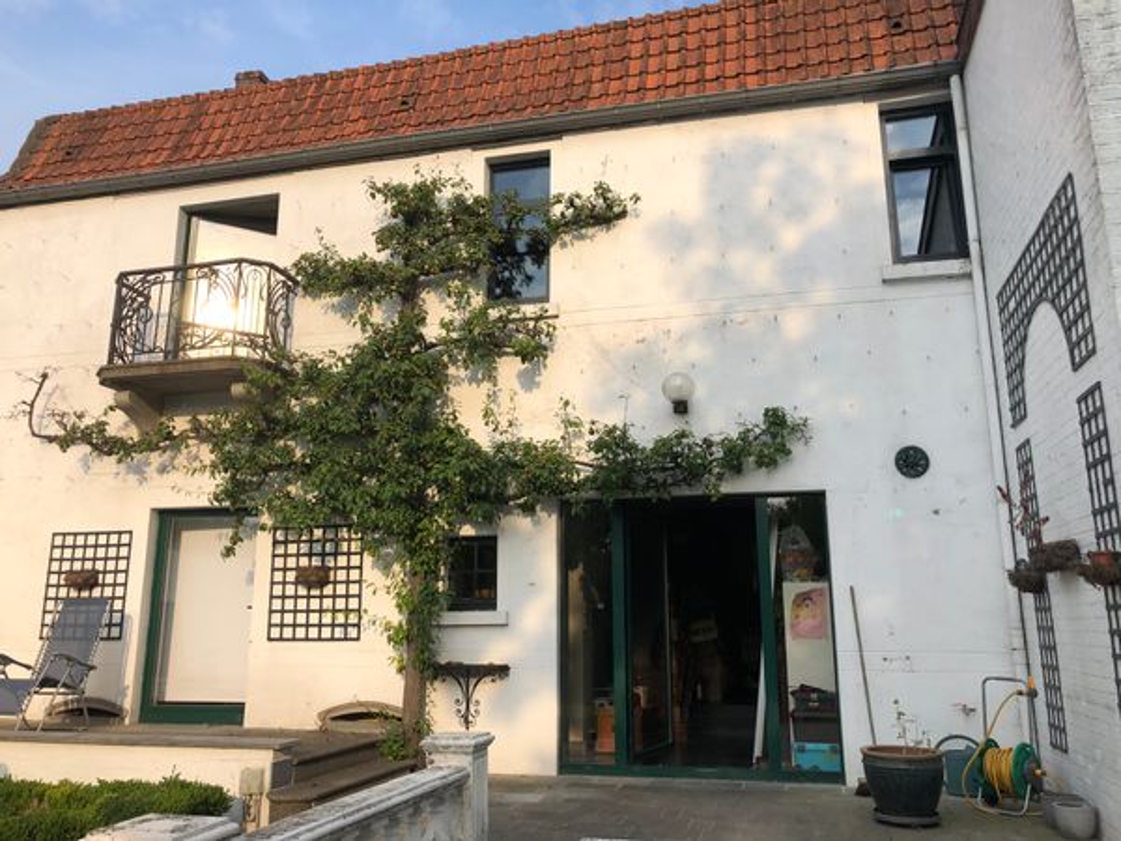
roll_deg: -0.3
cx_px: 560
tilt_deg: +12.7
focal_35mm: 28
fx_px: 907
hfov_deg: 63.4
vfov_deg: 49.7
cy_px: 420
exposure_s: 1/1453
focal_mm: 3.99
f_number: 1.8
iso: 20
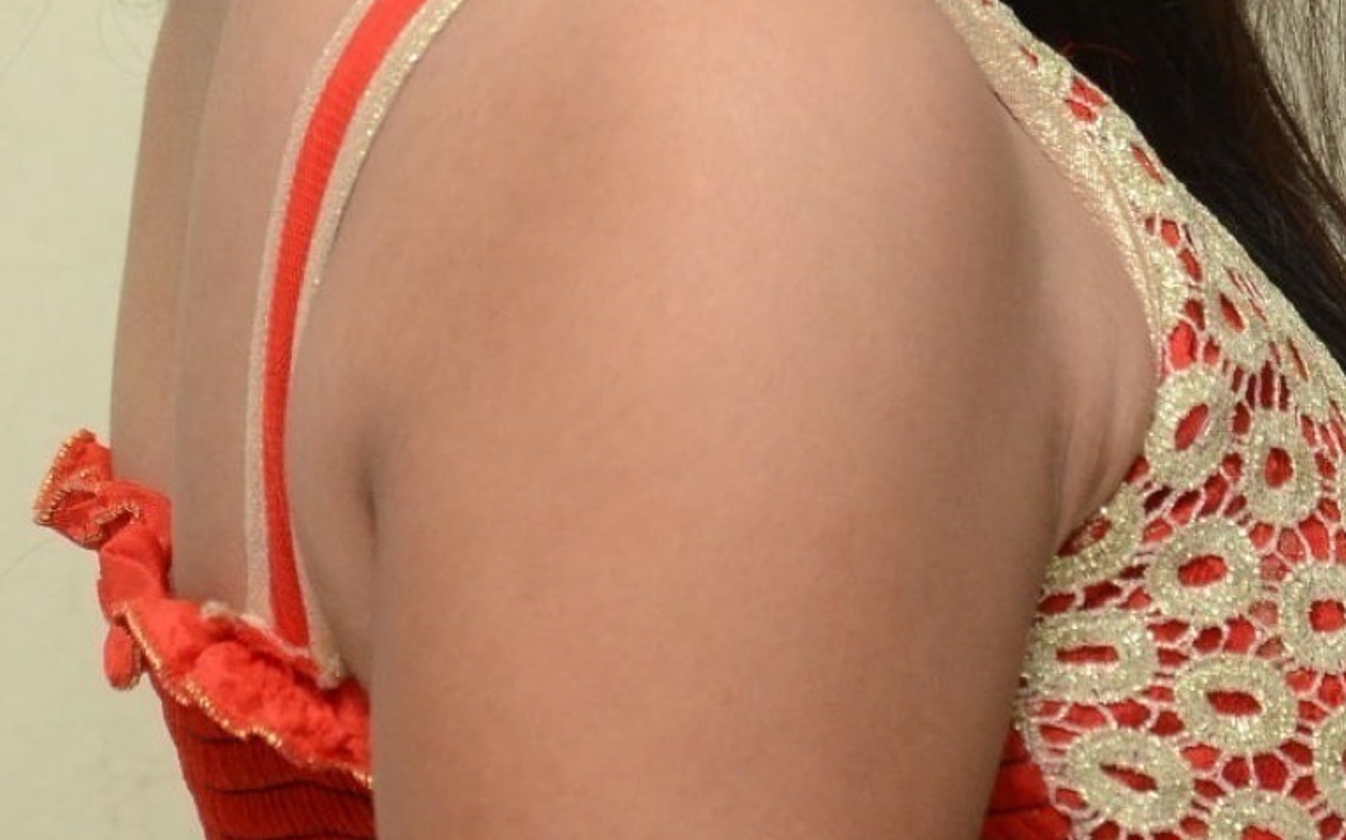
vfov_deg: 3.7
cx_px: 1019
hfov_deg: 5.9
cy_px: -247
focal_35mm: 354
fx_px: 12980
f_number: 5.6
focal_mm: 98
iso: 2500
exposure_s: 1/125
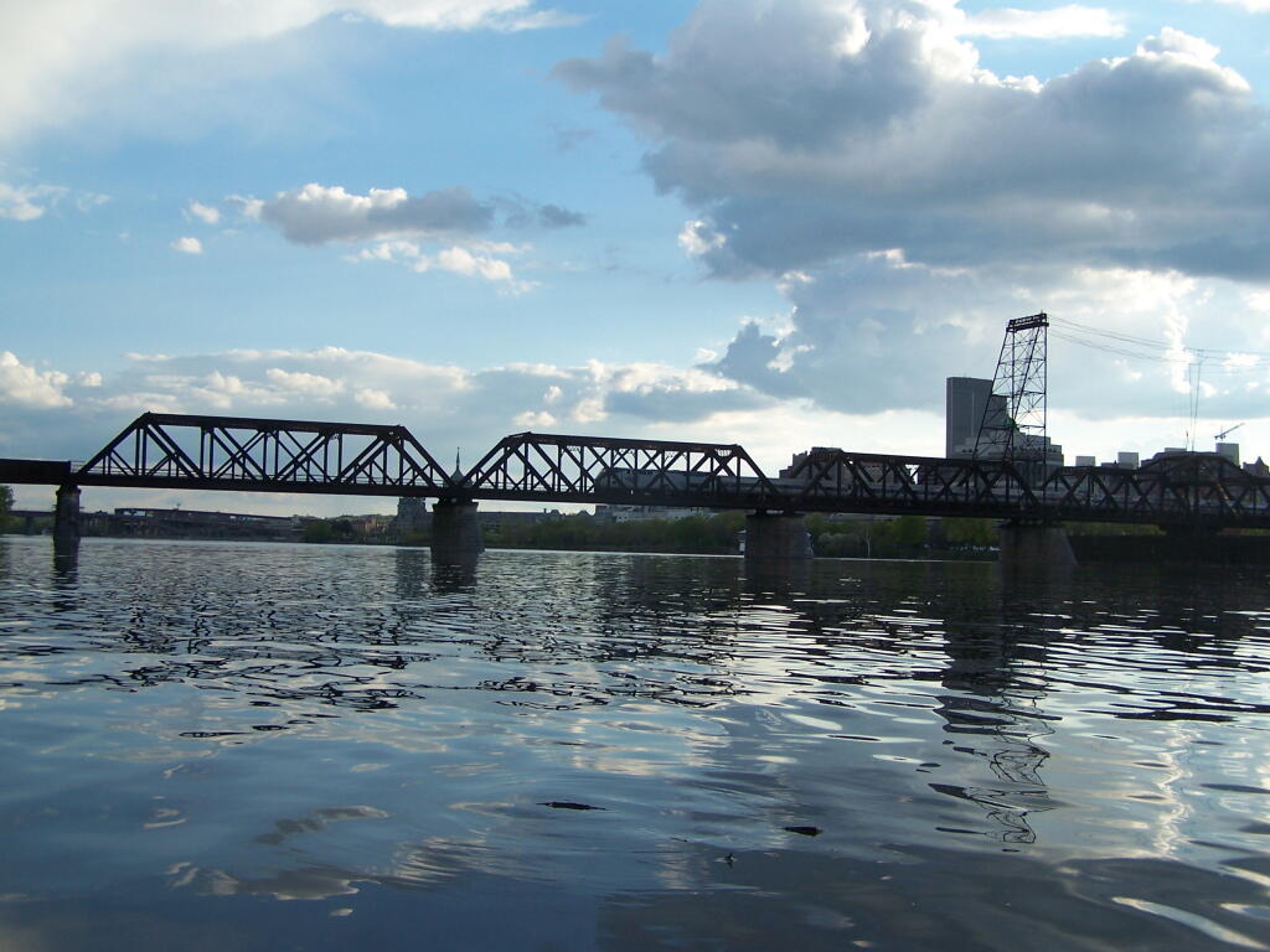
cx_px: 635
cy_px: 476
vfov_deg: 37.7
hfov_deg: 49.0
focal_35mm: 38
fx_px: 1394
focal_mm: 6.3
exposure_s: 1/800
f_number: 2.8
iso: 80
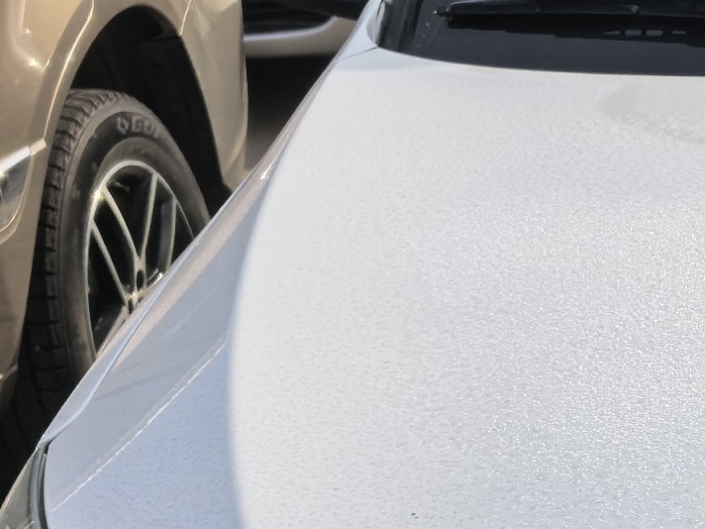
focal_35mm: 138
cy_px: 728
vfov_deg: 10.5
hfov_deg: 12.8
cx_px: 1330
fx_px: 2811
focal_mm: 5.75
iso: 50
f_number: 2
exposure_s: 1/3953
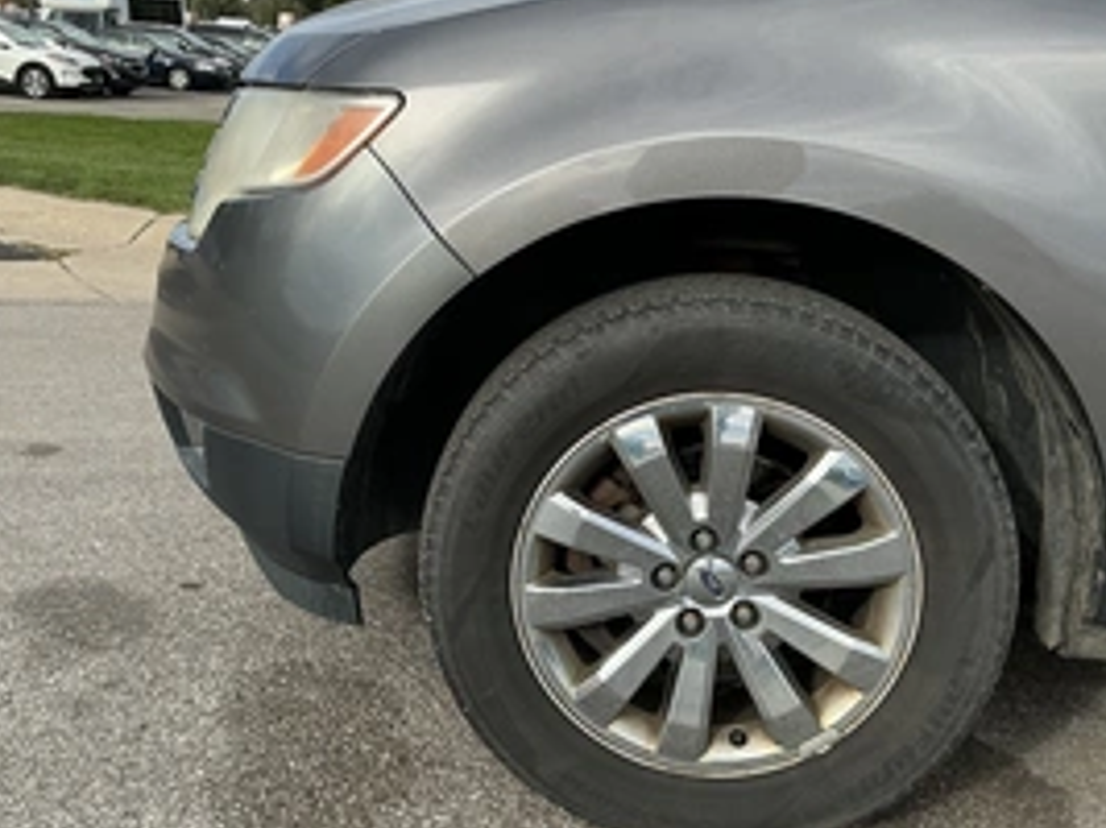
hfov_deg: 44.8
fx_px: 1341
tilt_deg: -13.3
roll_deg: -2.2
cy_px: 397
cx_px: 510
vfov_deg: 34.3
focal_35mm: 42
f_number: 1.8
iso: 25
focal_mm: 3
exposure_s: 1/912
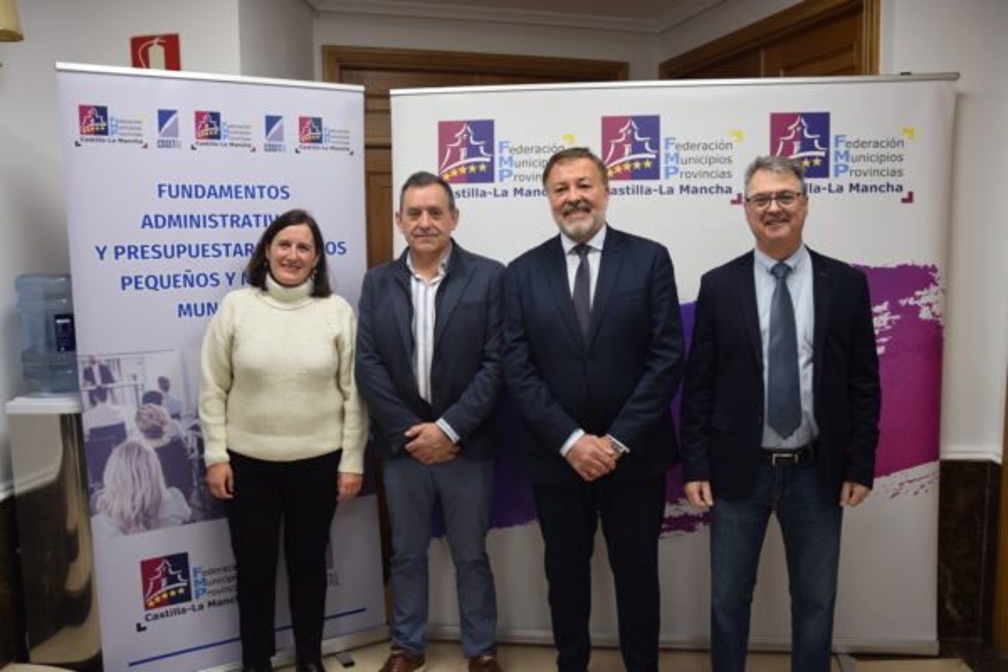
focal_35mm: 27
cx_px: 504
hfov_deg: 67.4
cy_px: 336
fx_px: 756
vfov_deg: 47.9
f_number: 4
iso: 500
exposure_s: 1/60
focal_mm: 18
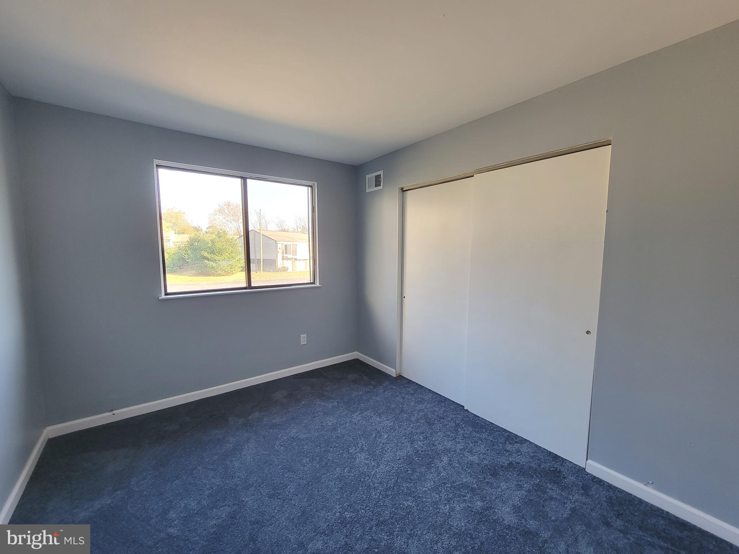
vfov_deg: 89.9
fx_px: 278
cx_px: 370
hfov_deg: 106.2
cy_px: 277
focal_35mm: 13
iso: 125
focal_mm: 2.2
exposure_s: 1/60
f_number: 2.2
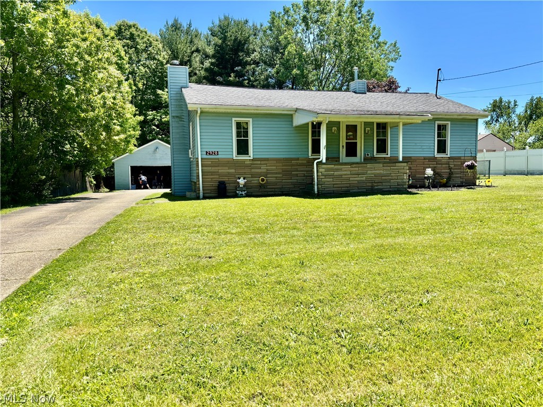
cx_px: 272
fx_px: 408
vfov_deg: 53.1
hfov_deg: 67.3
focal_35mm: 26
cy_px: 204
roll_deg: +0.6
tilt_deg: -4.5
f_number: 1.6
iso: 50
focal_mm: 5.96
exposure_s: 1/1812
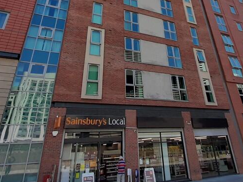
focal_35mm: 27
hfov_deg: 65.0
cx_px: 139
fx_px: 190
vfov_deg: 47.0
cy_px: 23
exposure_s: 1/723
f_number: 2.2
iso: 40
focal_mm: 1.42
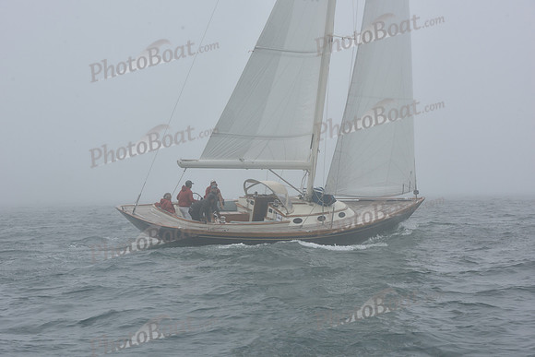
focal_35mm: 70
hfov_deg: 28.8
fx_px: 1040
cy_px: 178
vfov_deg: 19.5
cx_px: 268
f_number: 10
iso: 250
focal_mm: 70
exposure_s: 1/800
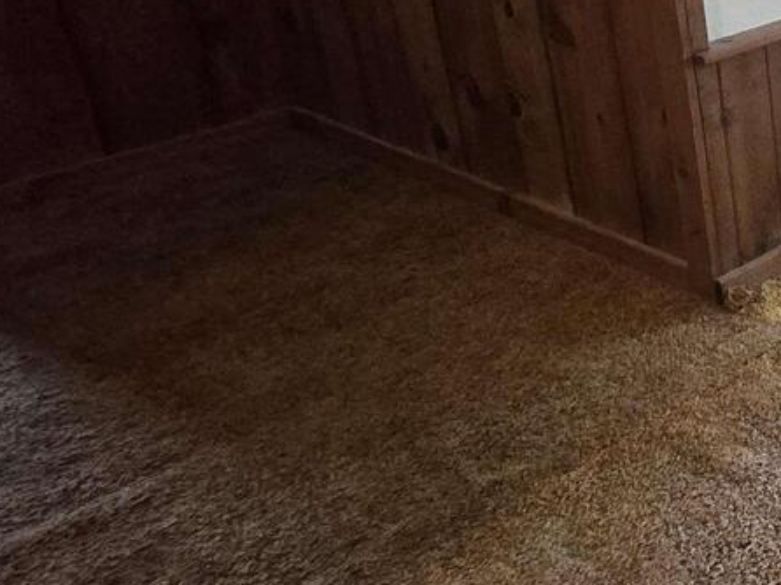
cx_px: 1180
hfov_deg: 28.4
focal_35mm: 42
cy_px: 56
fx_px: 947
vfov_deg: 32.6
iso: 1250
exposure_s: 1/24
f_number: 2.2
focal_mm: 2.2
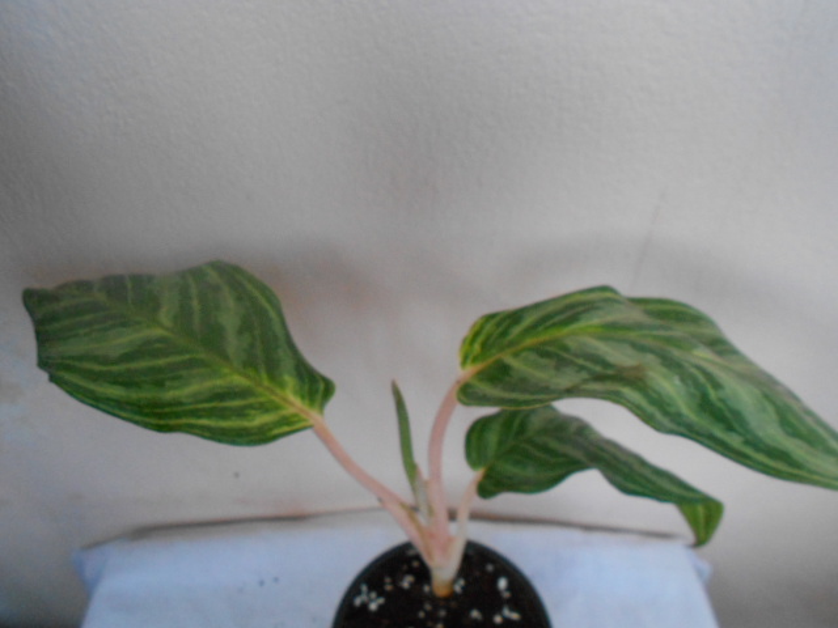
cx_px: 419
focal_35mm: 29
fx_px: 702
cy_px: 314
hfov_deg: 61.7
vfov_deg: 48.2
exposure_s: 1/8
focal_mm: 5.3
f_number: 3.4
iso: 400
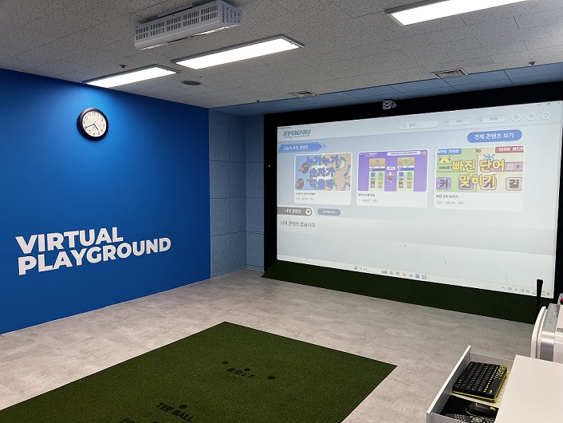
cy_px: 212
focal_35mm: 26
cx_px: 282
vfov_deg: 53.1
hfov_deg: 67.3
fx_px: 423
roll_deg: -0.1
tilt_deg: -4.1
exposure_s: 1/120
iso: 64
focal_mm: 5.7
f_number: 1.5
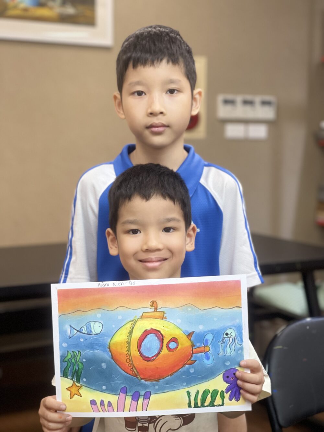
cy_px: 216
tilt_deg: -5.6
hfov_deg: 22.9
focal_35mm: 64
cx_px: 162
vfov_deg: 30.3
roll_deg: -0.4
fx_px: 799
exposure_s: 1/121
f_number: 2.2
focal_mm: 7.5
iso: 200
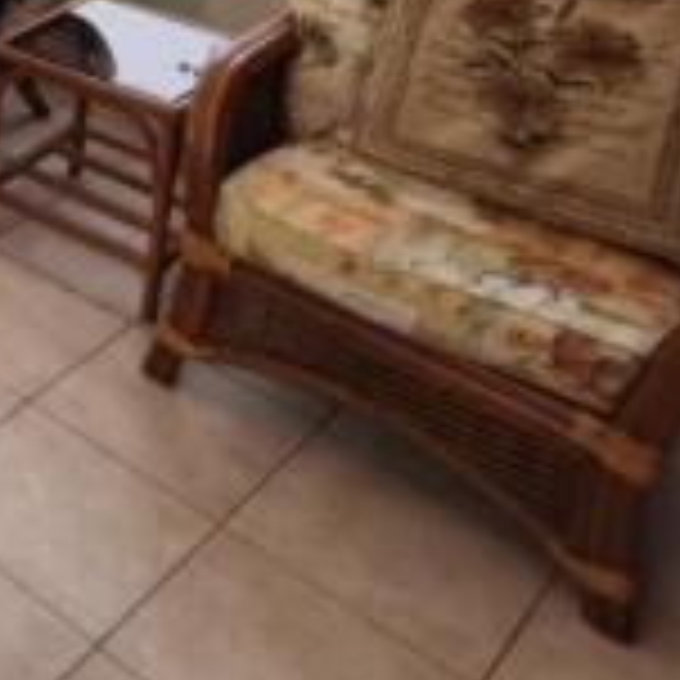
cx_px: -403
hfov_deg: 22.7
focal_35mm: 58
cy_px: -164
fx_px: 1289
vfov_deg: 26.0
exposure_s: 1/100
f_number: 2.2
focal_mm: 2.26
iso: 100
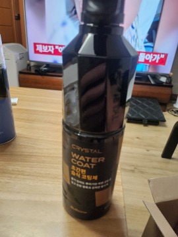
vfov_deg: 71.6
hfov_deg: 56.8
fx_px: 165
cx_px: 89
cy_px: 118
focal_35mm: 24
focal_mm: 5
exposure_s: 1/120
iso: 1000
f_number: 1.8
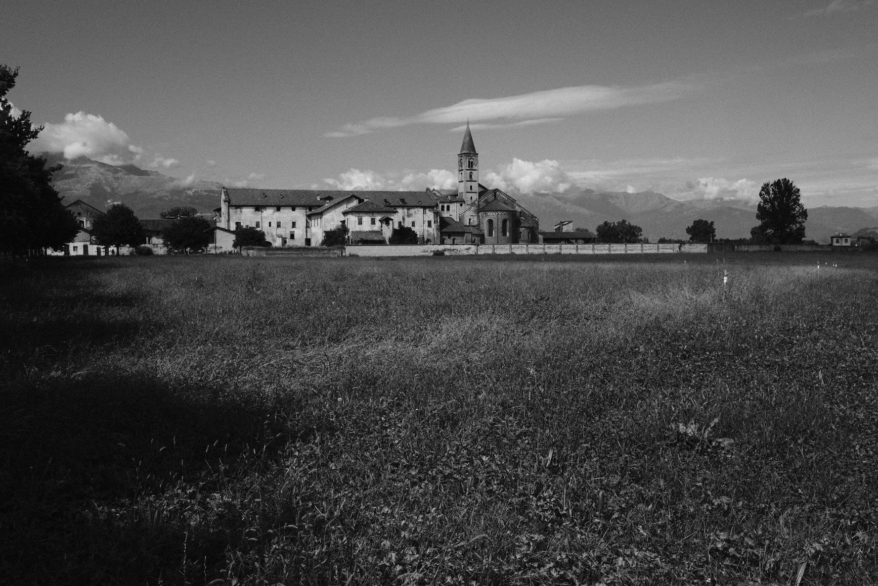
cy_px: 293
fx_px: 854
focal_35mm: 35
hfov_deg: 54.4
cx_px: 439
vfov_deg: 37.9
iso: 160
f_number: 8
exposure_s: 1/420
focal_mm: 23
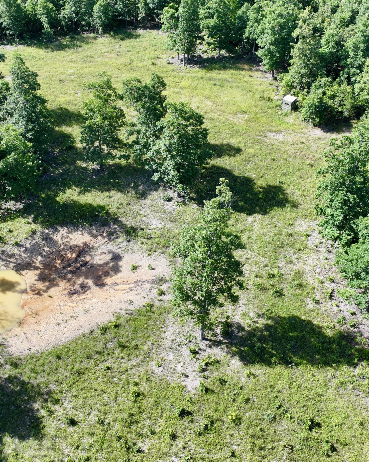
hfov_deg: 38.9
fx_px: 519
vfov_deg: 47.7
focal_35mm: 38
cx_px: 142
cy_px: 186
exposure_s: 1/800
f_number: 2.8
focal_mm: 12.29
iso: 100
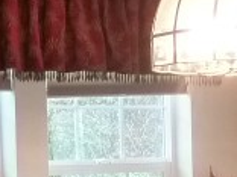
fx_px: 1123
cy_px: 259
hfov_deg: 12.0
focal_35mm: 164
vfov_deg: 8.8
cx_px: 140
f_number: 3.3
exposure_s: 1/20
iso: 400
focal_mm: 4.1
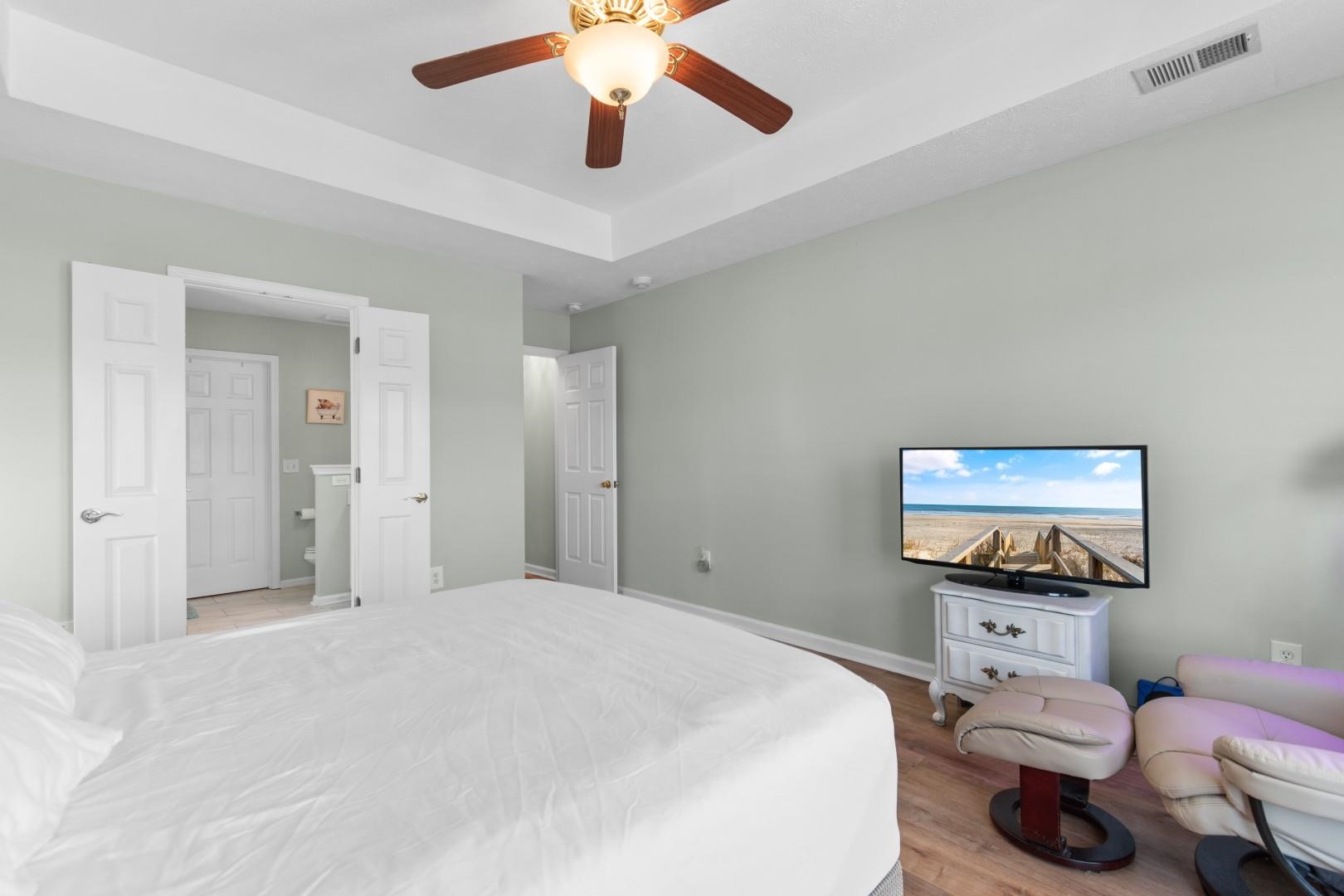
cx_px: 672
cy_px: 448
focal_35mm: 15
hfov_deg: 100.4
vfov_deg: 77.3
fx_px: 560
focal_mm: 10
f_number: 4.5
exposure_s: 1/5
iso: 100
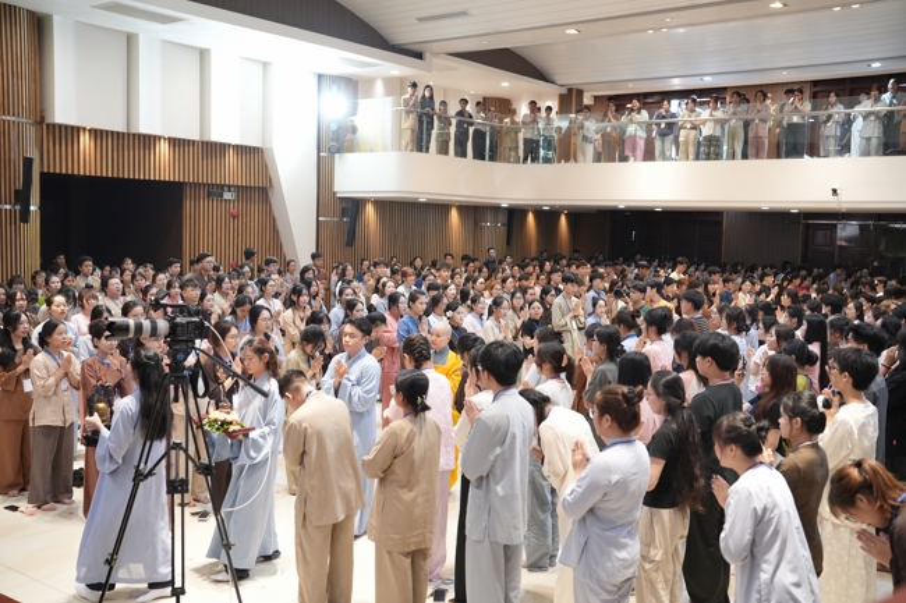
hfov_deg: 54.4
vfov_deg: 37.8
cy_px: 302
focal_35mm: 35
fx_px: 881
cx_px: 453
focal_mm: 35
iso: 3200
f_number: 2.8
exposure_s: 1/200
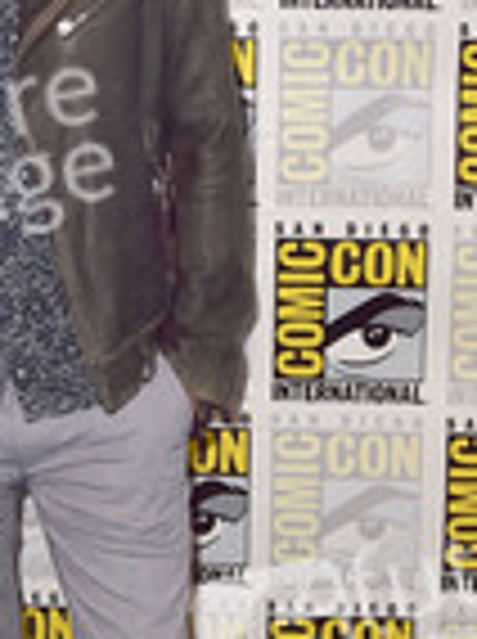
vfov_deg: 23.3
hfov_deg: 17.2
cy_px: 400
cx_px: 16
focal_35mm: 84
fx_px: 1548
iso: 500
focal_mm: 31
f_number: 6.3
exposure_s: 1/320
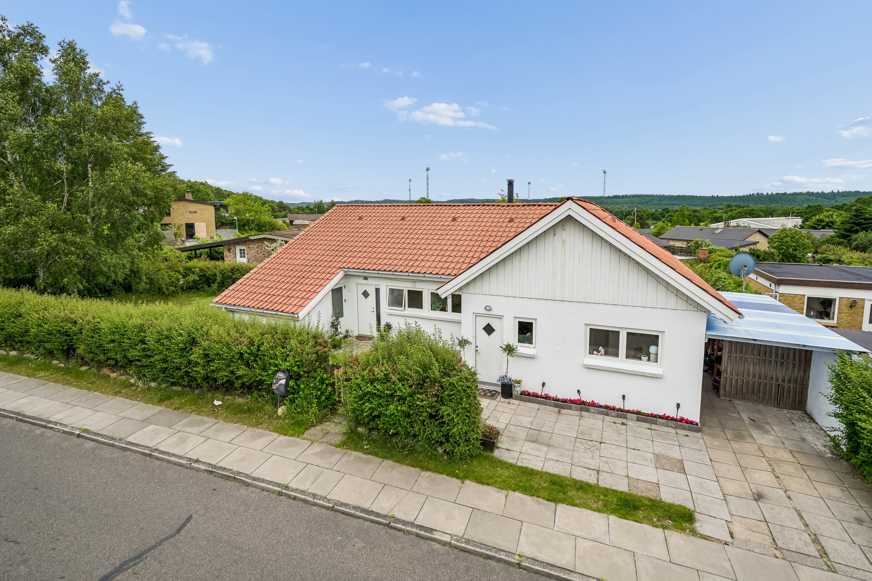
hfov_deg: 95.0
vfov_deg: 72.1
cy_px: 290
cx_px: 436
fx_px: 400
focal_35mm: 16
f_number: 5
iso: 100
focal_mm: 16.5
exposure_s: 1/640
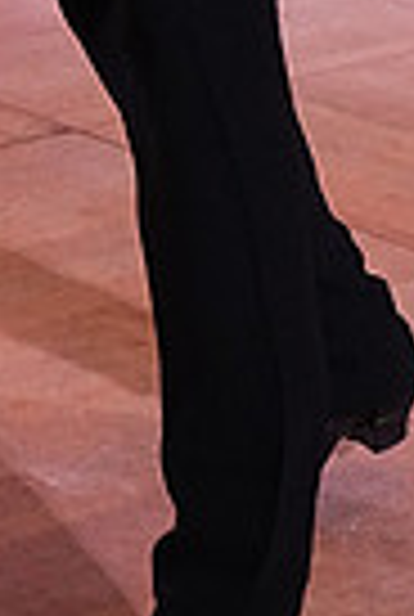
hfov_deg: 8.7
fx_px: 2609
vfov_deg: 12.4
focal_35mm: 152
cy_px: -481
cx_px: -326
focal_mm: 24
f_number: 5.6
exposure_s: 1/400
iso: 3200
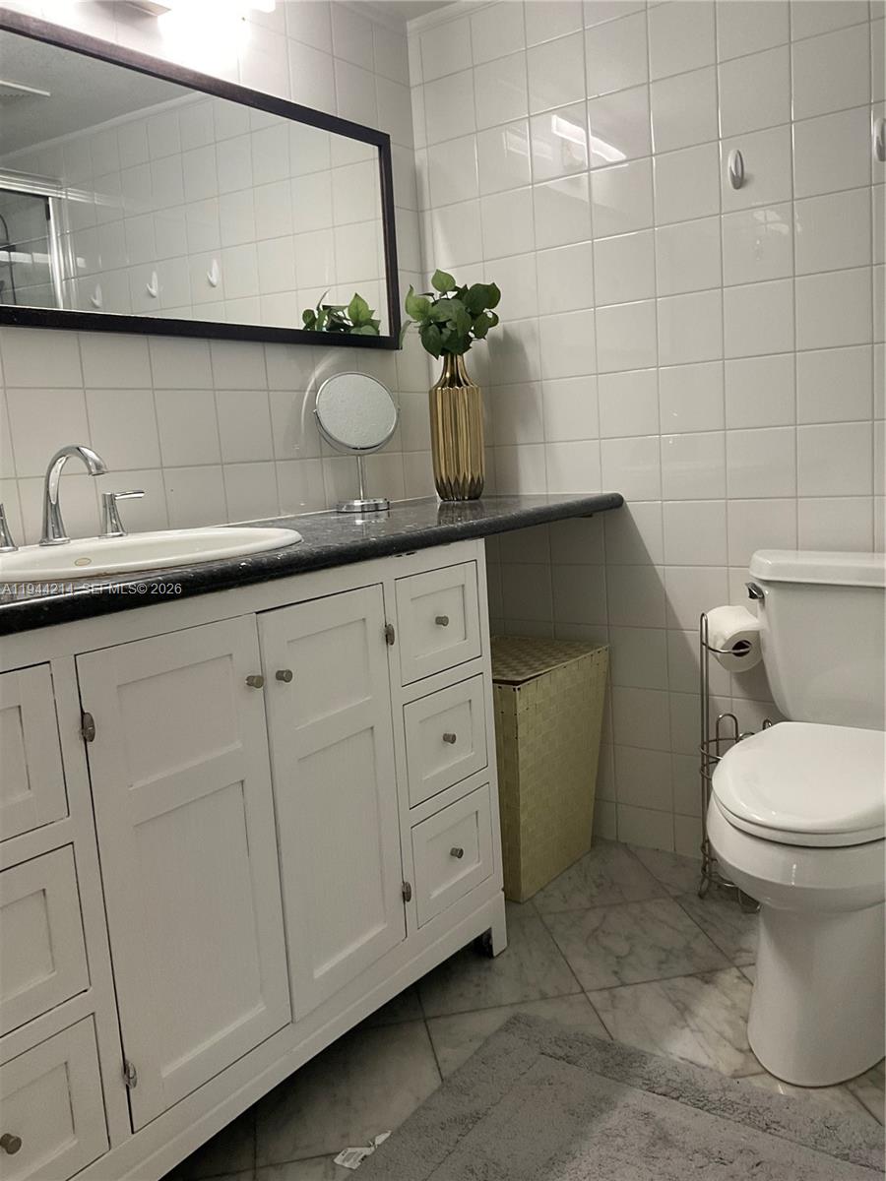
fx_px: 990
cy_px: 590
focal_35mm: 29
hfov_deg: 48.2
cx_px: 443
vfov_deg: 61.7
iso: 80
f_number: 1.8
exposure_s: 1/60
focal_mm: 3
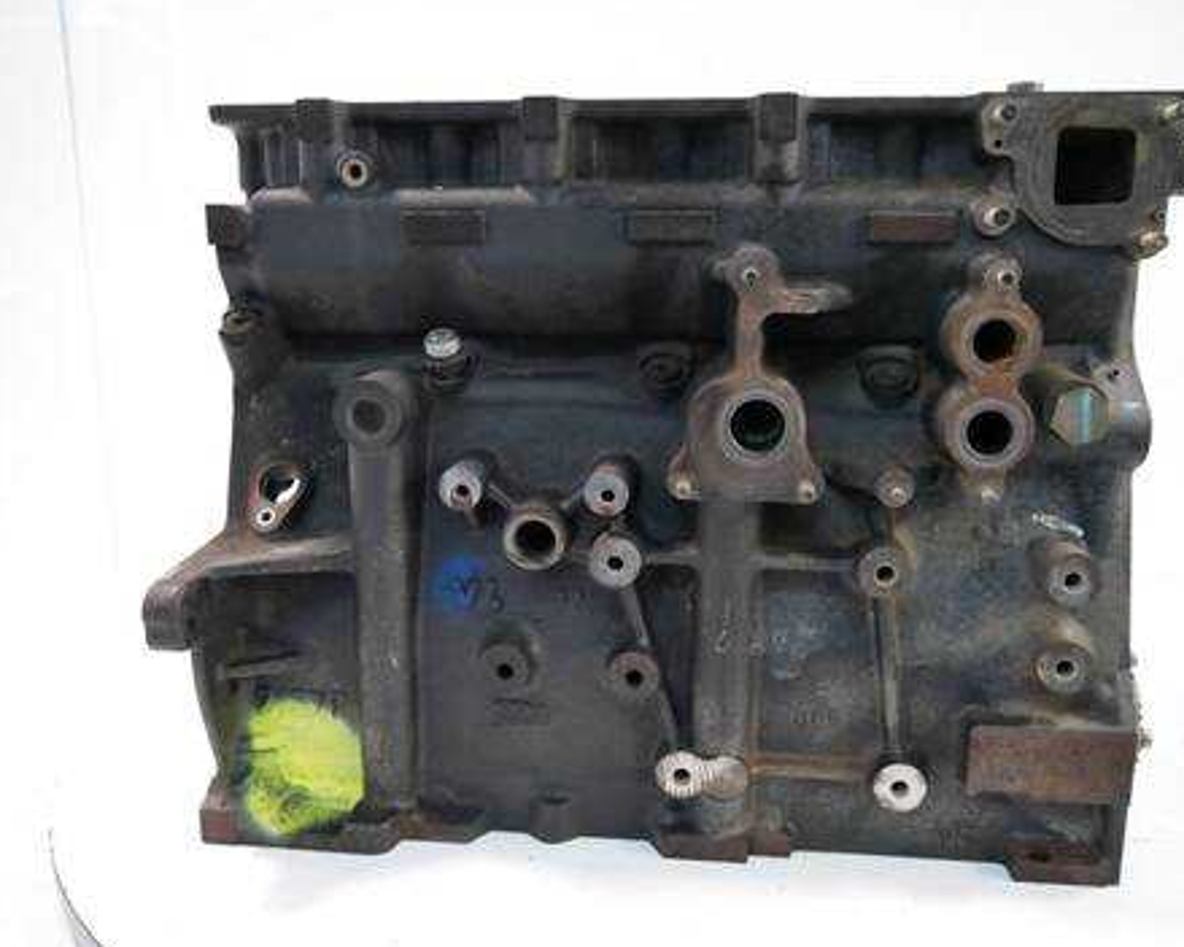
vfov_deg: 45.8
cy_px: 475
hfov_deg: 55.7
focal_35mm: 32
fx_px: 1121
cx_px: 615
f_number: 3.5
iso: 2500
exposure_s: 1/125
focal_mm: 15
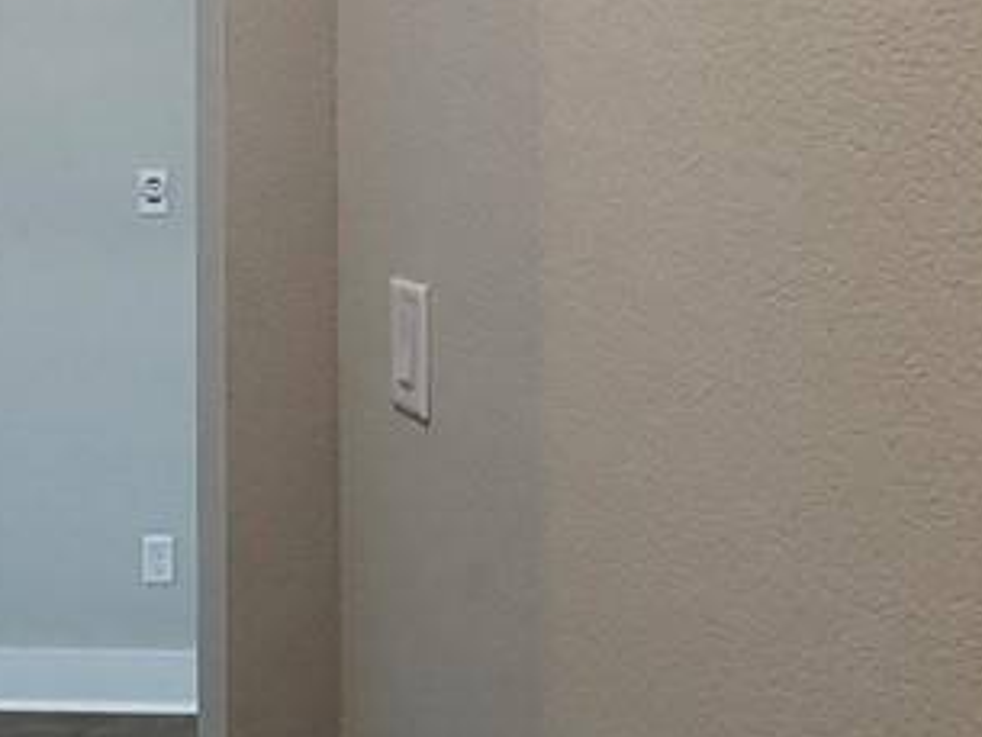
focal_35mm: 47
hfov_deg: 32.5
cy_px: 100
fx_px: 1334
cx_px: -229
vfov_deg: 29.8
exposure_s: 1/120
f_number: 2.2
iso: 250
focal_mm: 2.22
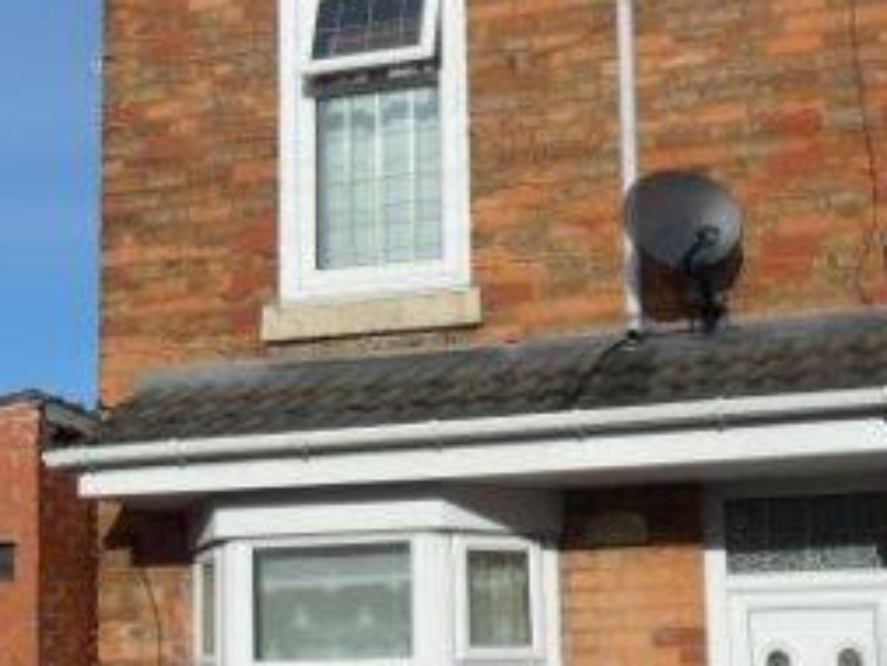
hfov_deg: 29.8
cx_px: 389
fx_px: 1666
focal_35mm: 65
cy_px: 487
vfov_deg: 22.4
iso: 80
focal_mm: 4.9
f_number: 8.9
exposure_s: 1/250
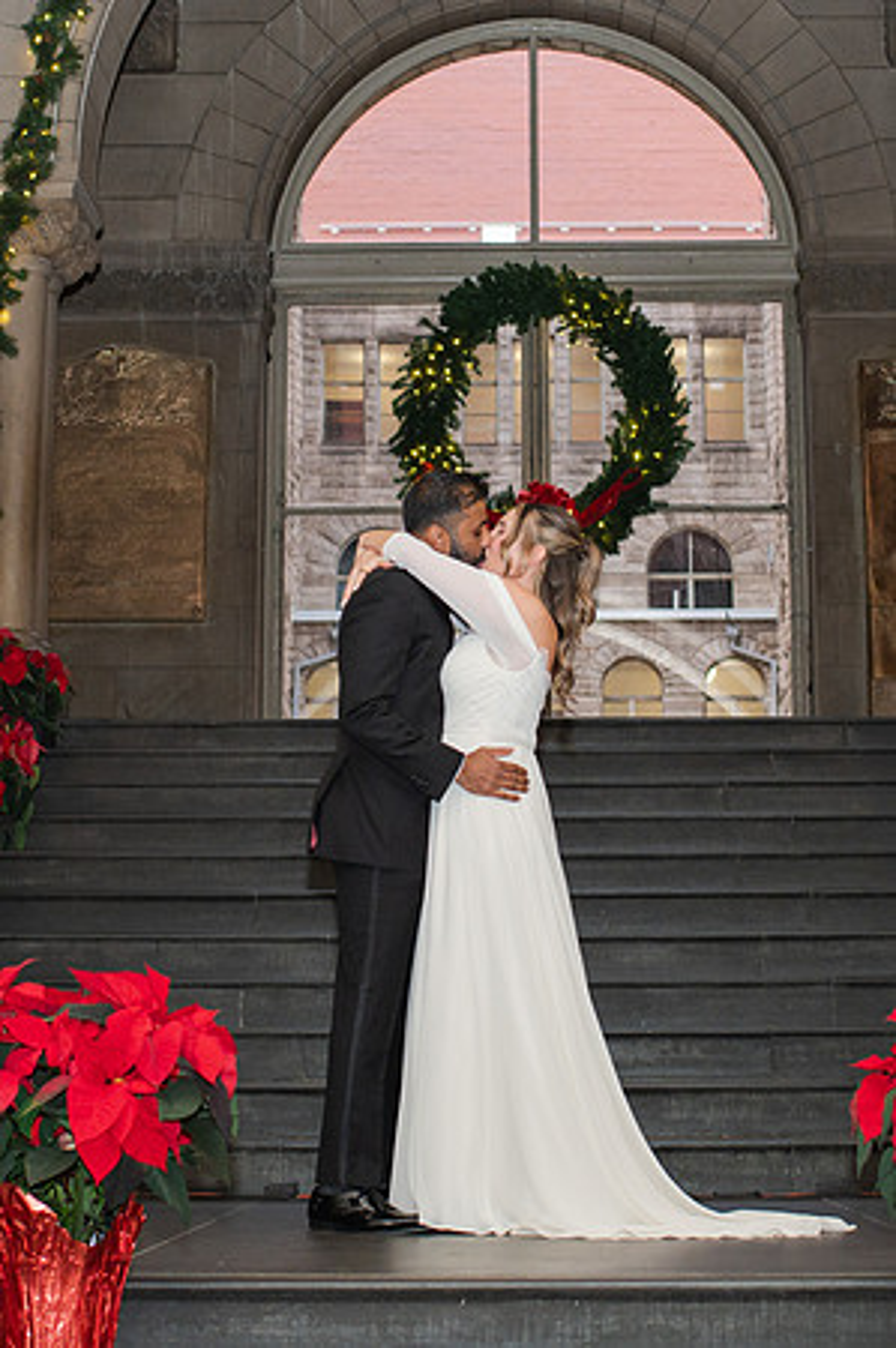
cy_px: 519
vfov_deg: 28.4
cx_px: 483
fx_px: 2656
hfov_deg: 19.1
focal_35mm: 71
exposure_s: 1/200
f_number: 3.5
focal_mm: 35
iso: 1000
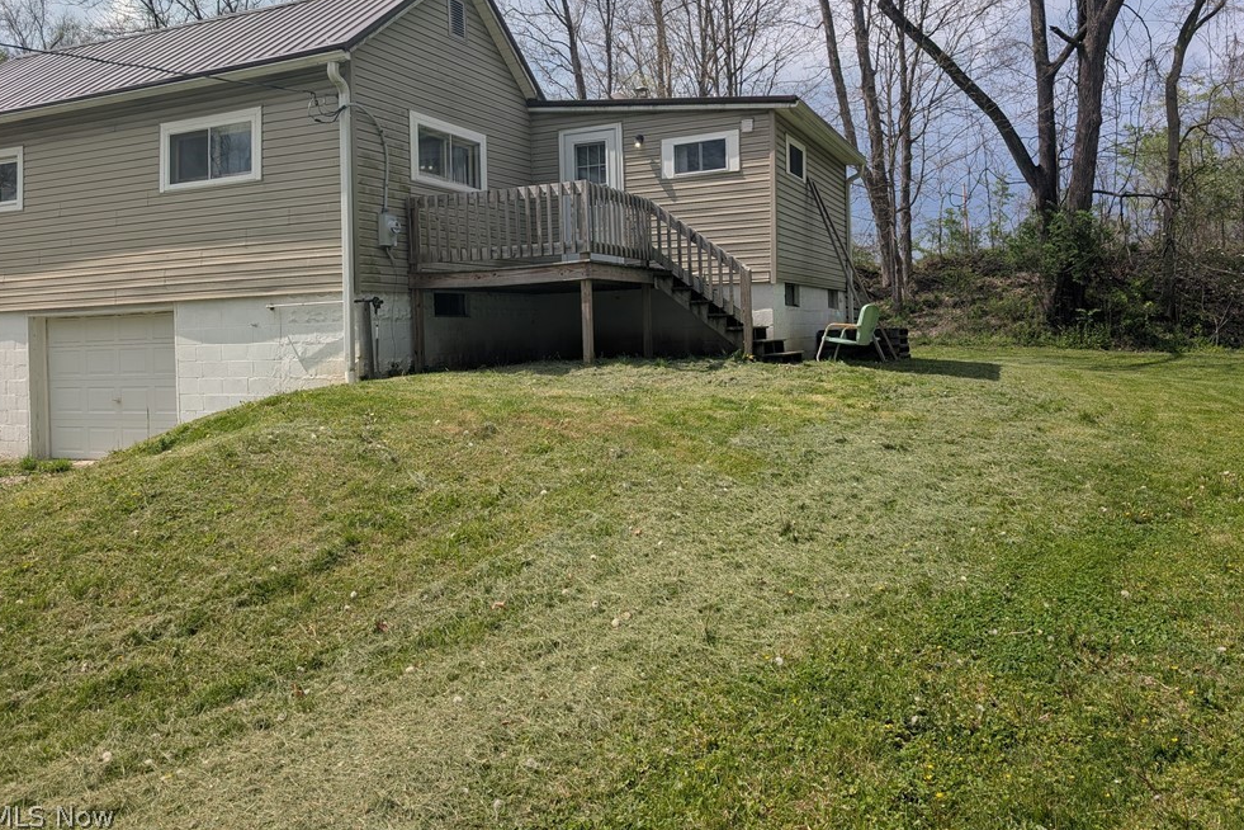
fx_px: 898
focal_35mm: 26
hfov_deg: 69.4
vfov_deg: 49.4
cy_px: 350
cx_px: 630
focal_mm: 6.9
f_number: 1.68
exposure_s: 1/2299
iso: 23
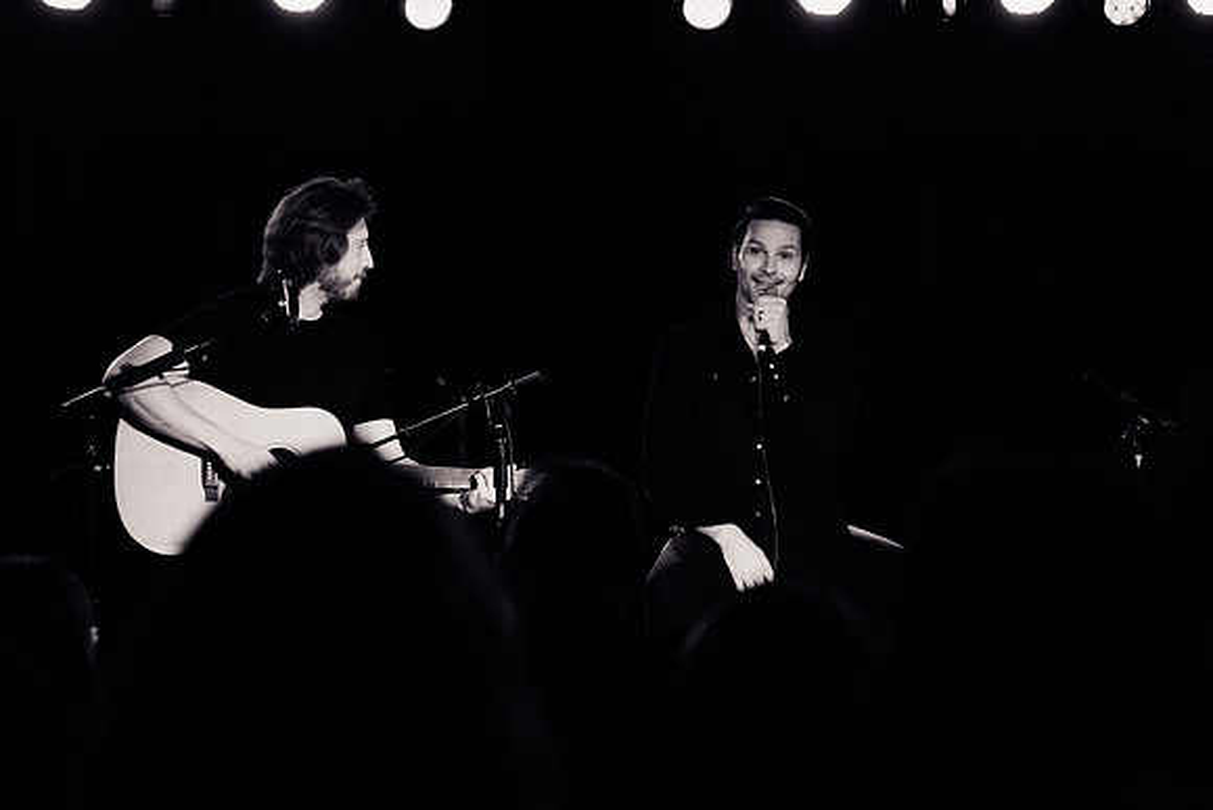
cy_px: 360
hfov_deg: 19.5
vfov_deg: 13.1
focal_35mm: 105
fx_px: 3530
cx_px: 688
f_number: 4
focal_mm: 91
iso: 3200
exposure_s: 1/640
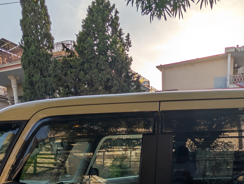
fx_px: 240
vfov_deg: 34.3
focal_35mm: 34
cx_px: 154
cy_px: 217
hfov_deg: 53.2
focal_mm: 2.02
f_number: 1.7
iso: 39
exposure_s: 1/2717
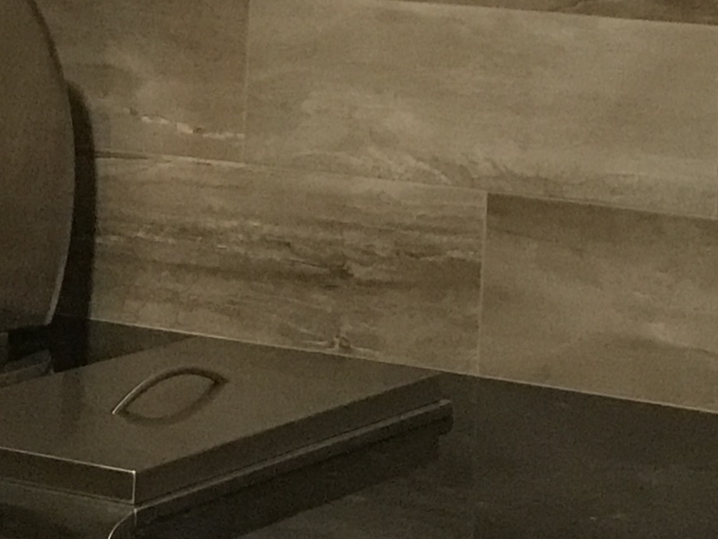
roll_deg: -1.7
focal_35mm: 132
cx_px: 547
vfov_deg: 10.8
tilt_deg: +1.8
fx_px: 2738
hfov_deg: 14.9
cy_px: -268
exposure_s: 1/4
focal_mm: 3.99
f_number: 1.8
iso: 200
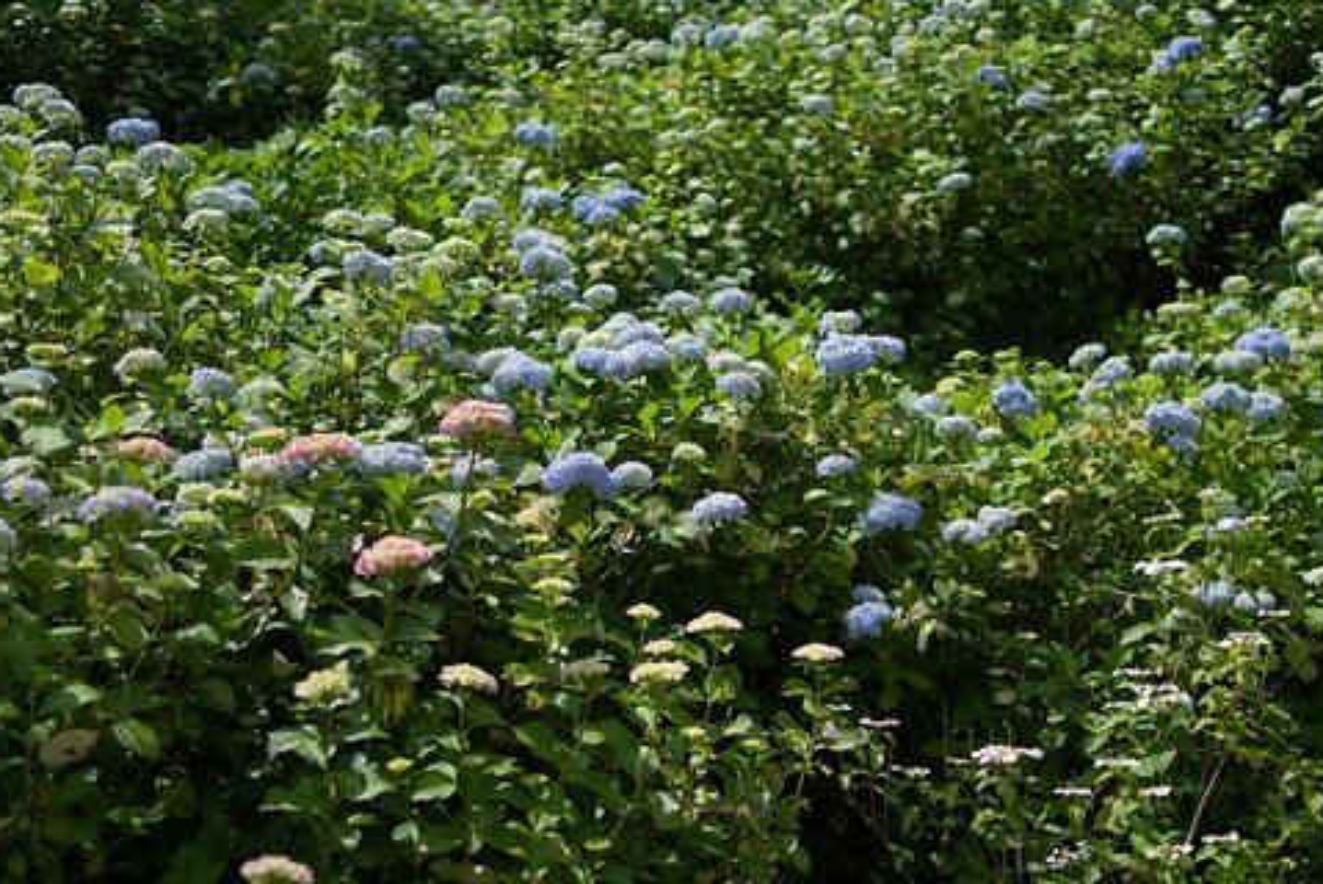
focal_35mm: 48
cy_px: 448
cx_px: 649
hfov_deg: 41.1
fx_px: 1765
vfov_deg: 28.1
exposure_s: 1/5000
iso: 100
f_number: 1.4
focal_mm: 30
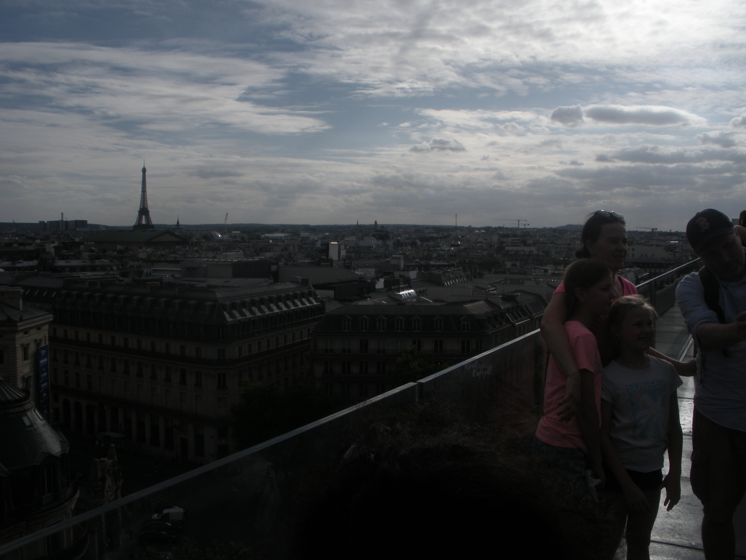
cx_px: 373
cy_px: 280
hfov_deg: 51.4
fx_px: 776
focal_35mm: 36
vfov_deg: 39.7
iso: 64
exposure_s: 1/1166
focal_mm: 6.3
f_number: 5.6
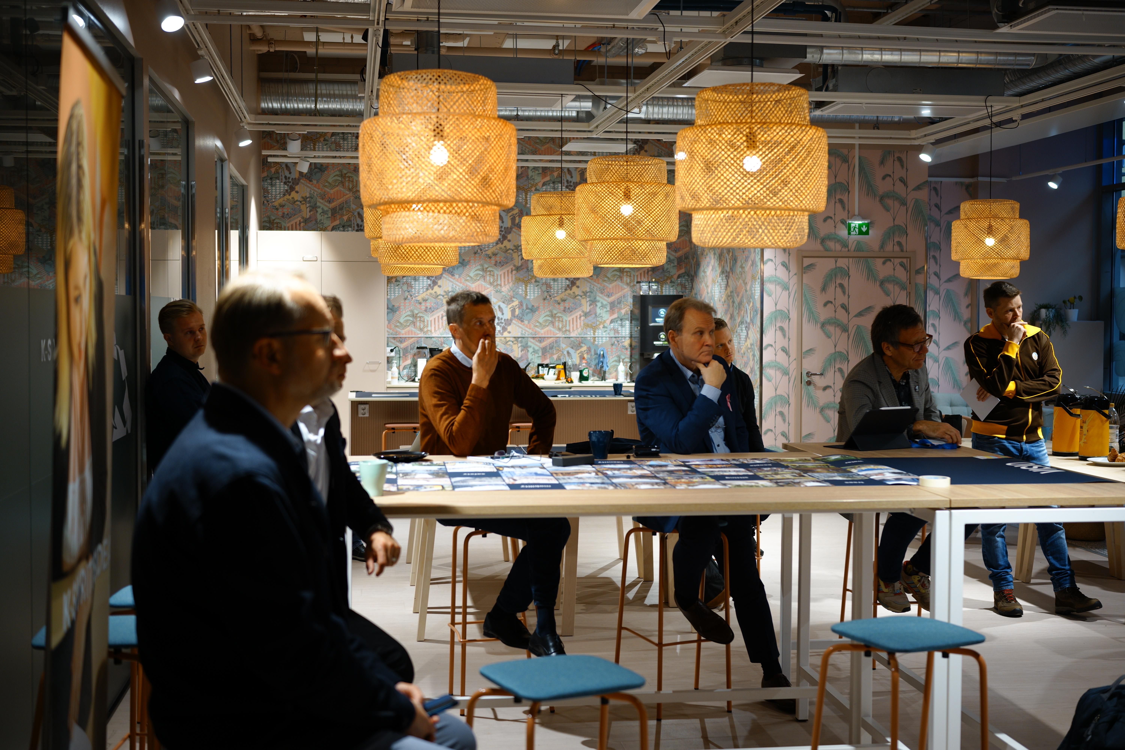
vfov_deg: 29.9
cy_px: 375
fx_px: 1406
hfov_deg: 43.6
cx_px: 562
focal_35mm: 45
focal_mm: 45
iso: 400
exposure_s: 1/80
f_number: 2.8
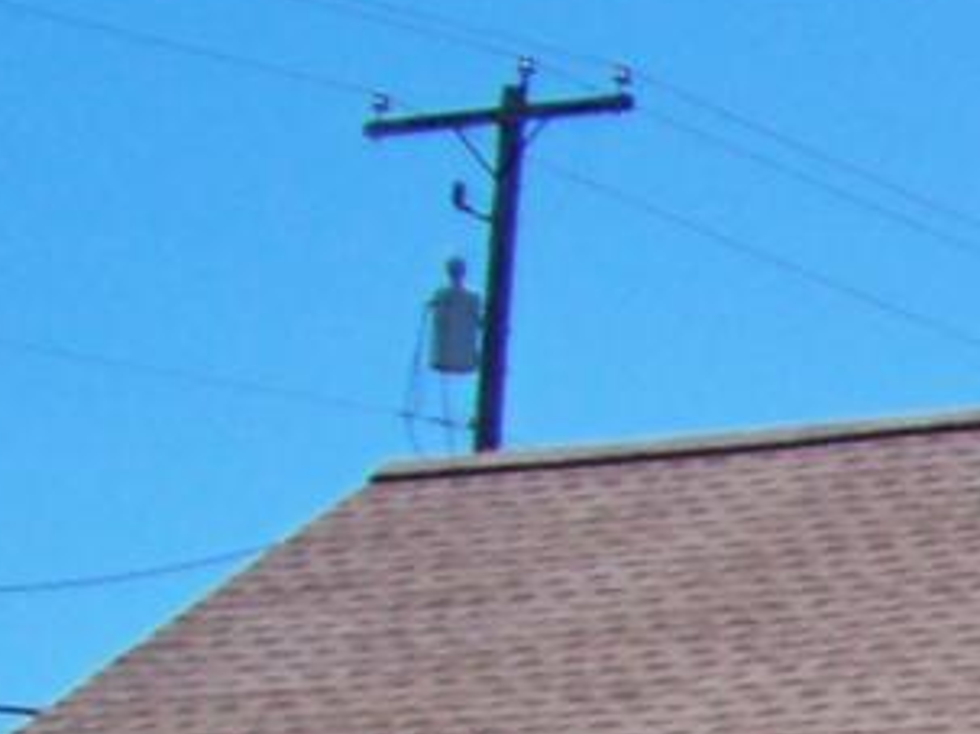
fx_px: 6311
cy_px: 1659
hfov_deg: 7.8
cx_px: 2794
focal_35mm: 223
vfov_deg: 6.4
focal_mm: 5.85
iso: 64
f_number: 2.8
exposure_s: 1/800
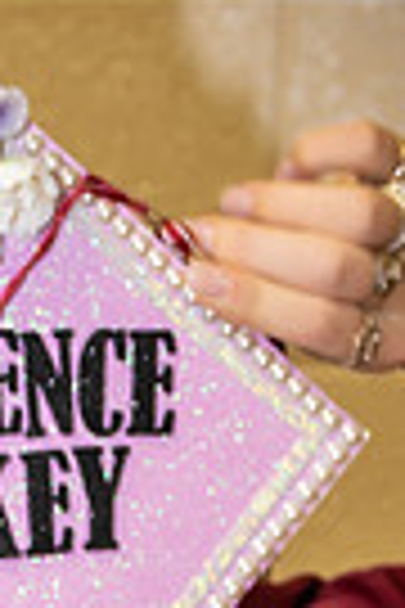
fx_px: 2869
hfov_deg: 8.0
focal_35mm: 170
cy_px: 685
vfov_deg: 11.9
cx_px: -25
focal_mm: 34
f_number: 4.5
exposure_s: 1/20
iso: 400
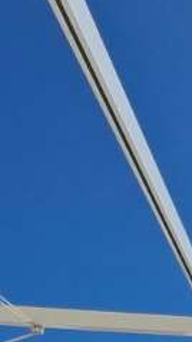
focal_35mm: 89
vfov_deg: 21.3
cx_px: 433
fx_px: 808
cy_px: 464
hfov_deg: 11.6
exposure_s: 1/1789
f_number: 2.2
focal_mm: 1.74
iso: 40
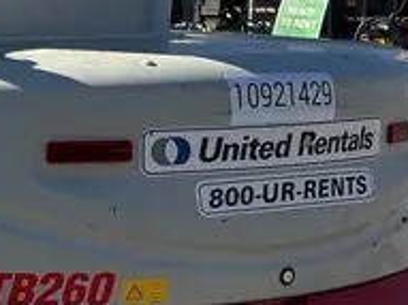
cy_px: 114
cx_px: -56
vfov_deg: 14.8
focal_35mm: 100
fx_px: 1178
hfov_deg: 18.8
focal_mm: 5.96
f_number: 1.6
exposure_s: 1/2288
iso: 50
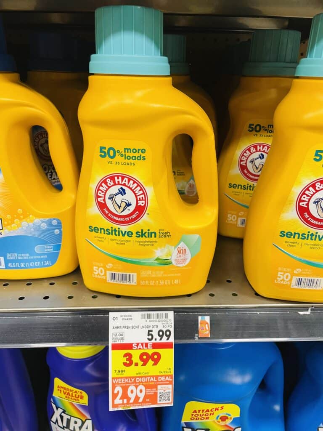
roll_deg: -0.5
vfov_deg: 67.3
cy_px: 216
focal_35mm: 26
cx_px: 162
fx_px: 323
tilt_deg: -24.2
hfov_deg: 53.1
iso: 100
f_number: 1.6
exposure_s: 1/41
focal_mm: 4.2
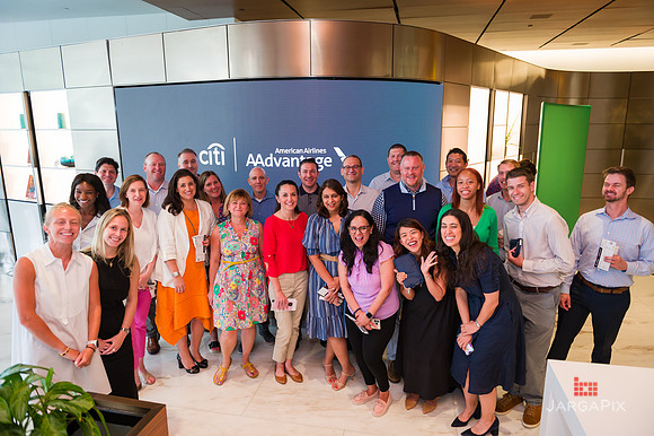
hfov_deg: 73.8
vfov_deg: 53.1
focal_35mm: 24
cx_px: 327
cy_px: 218
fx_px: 436
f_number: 4
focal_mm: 24
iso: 800
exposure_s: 1/200
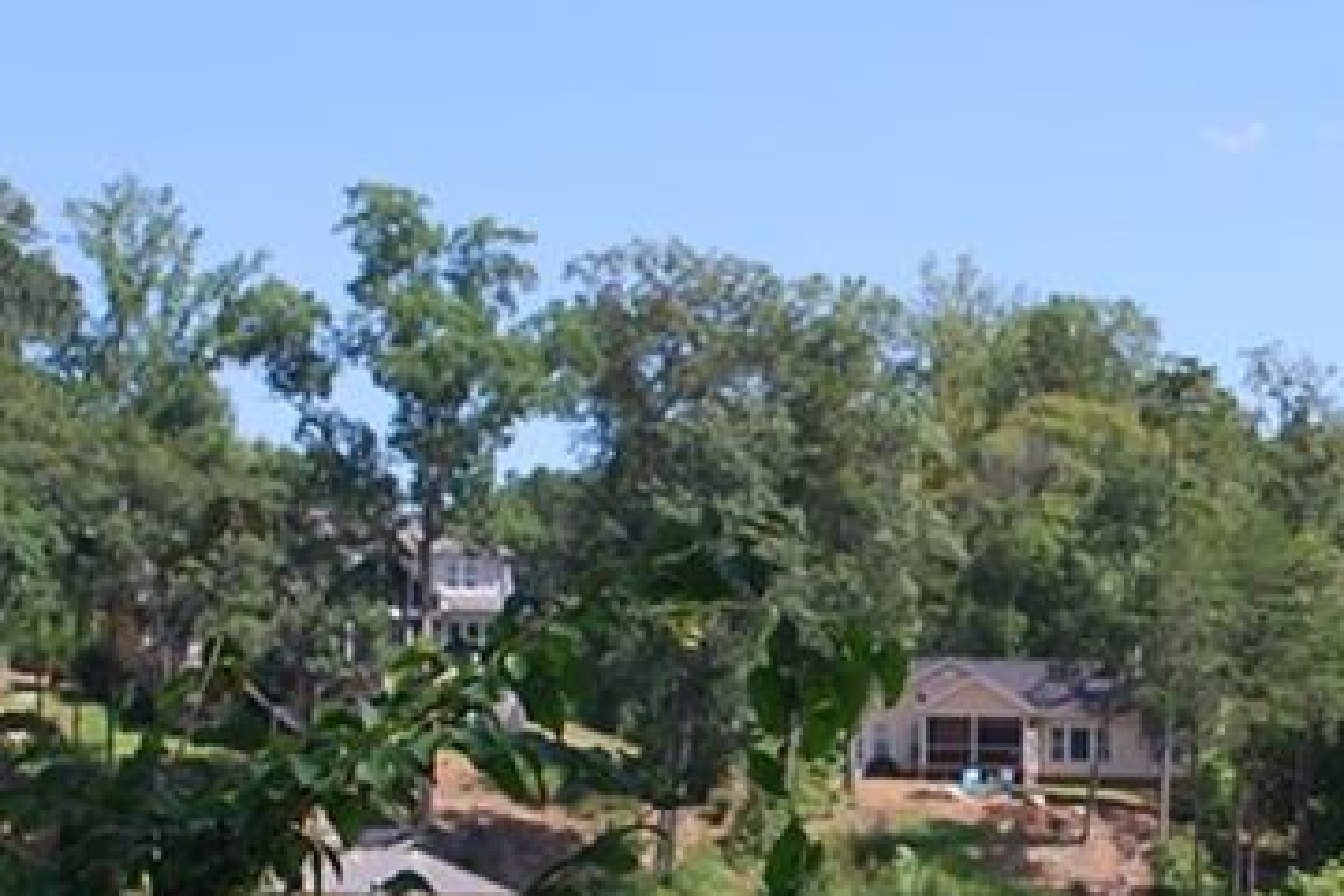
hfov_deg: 17.8
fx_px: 4144
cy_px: 892
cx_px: 1493
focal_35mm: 111
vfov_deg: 12.2
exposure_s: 1/200
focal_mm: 26
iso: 100
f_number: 7.1
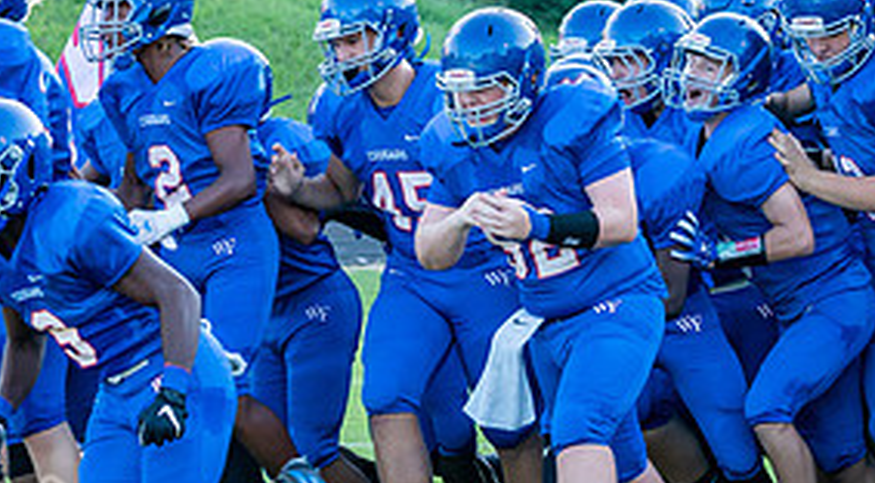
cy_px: 143
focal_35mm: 313
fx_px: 7227
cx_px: 604
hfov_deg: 6.9
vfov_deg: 3.8
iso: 1250
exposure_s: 1/640
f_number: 5.6
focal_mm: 100
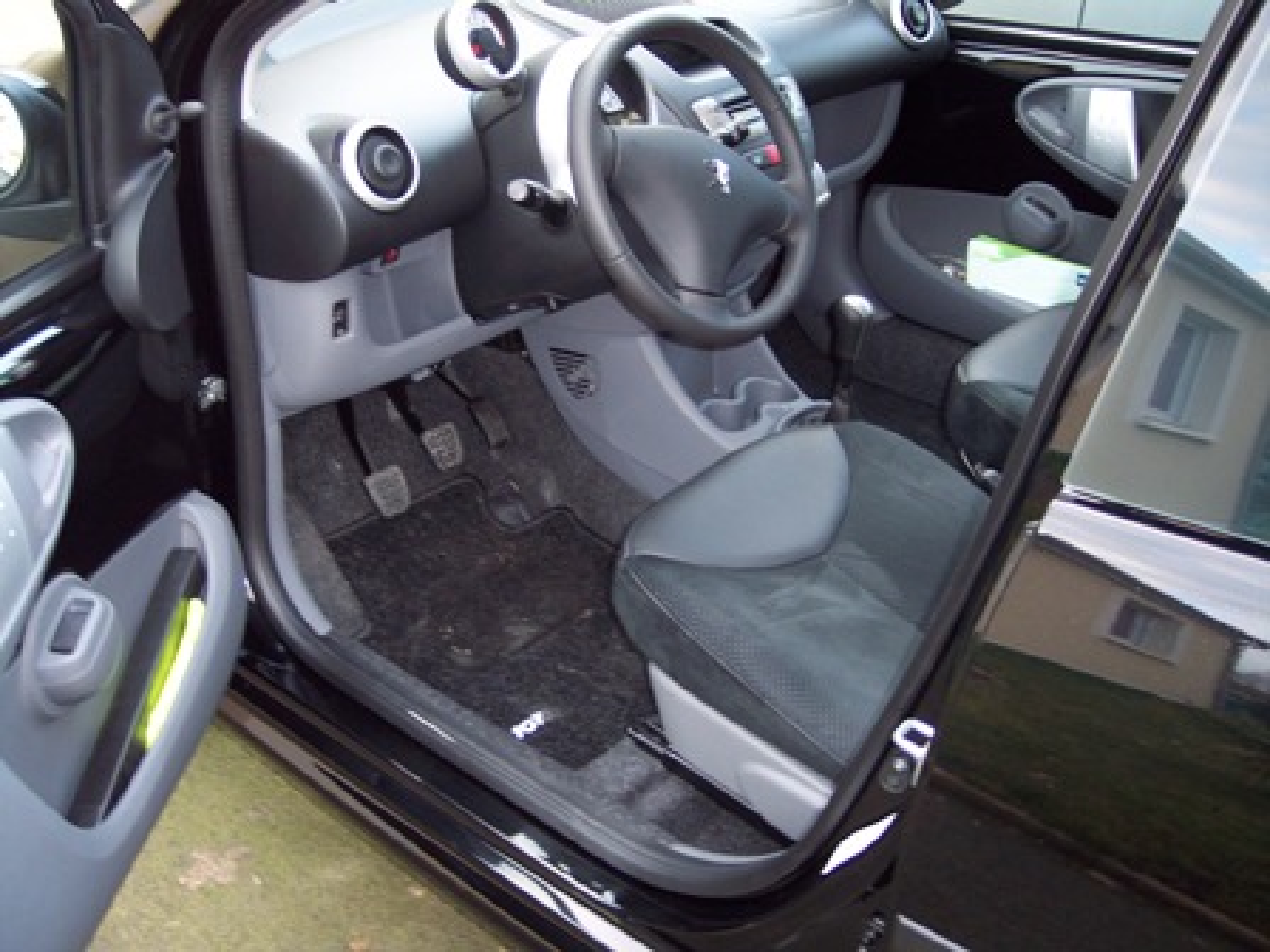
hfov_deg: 49.0
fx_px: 1394
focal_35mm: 38
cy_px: 476
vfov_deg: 37.7
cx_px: 635
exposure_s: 1/30
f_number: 2.8
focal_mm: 8
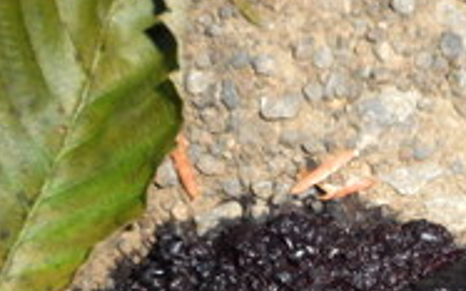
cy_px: 333
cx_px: 354
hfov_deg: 29.7
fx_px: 864
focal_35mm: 68
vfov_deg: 18.3
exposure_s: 1/25
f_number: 10.5
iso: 200
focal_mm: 4.5
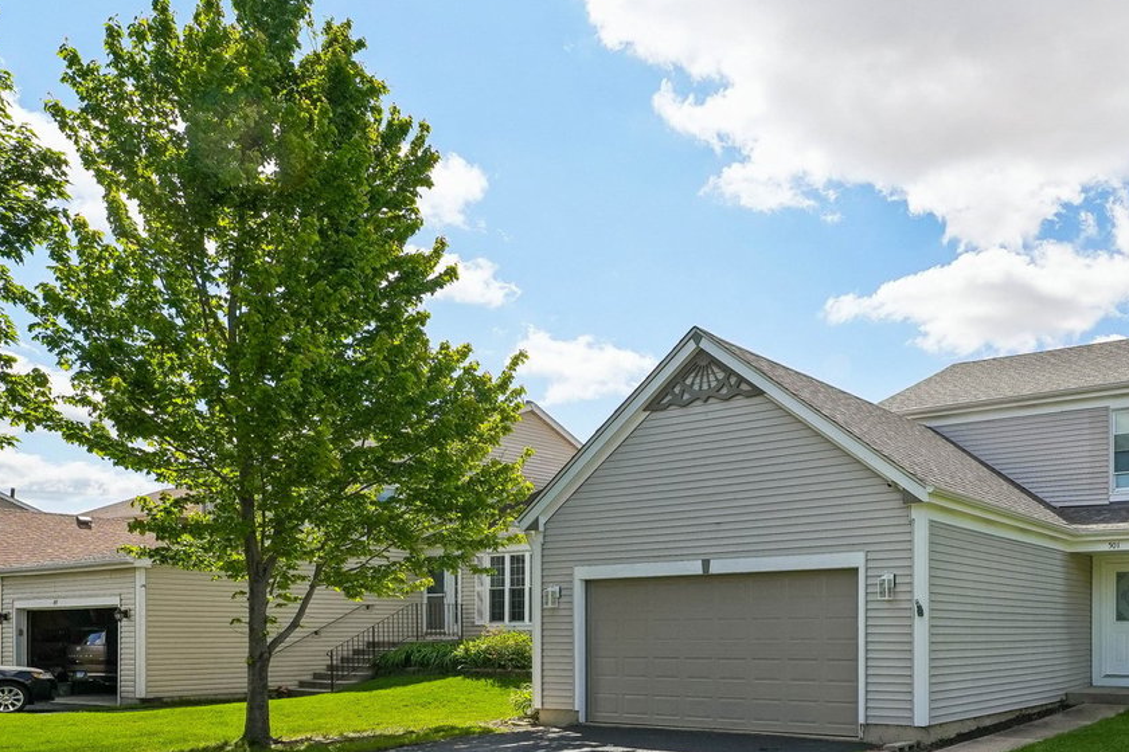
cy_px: 565
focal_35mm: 27
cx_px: 984
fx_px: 847
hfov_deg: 59.0
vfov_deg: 46.2
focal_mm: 14
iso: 400
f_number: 8
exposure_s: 1/1250
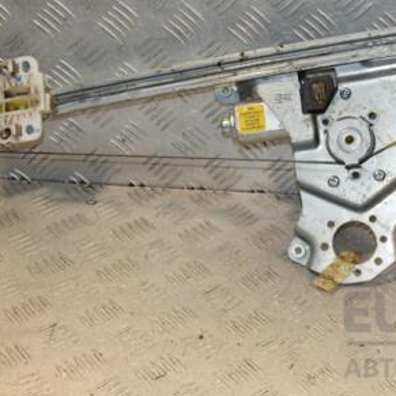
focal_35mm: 84
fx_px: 1087
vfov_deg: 20.6
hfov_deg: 20.4
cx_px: 318
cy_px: 131
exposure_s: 1/200
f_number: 6.3
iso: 800
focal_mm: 32
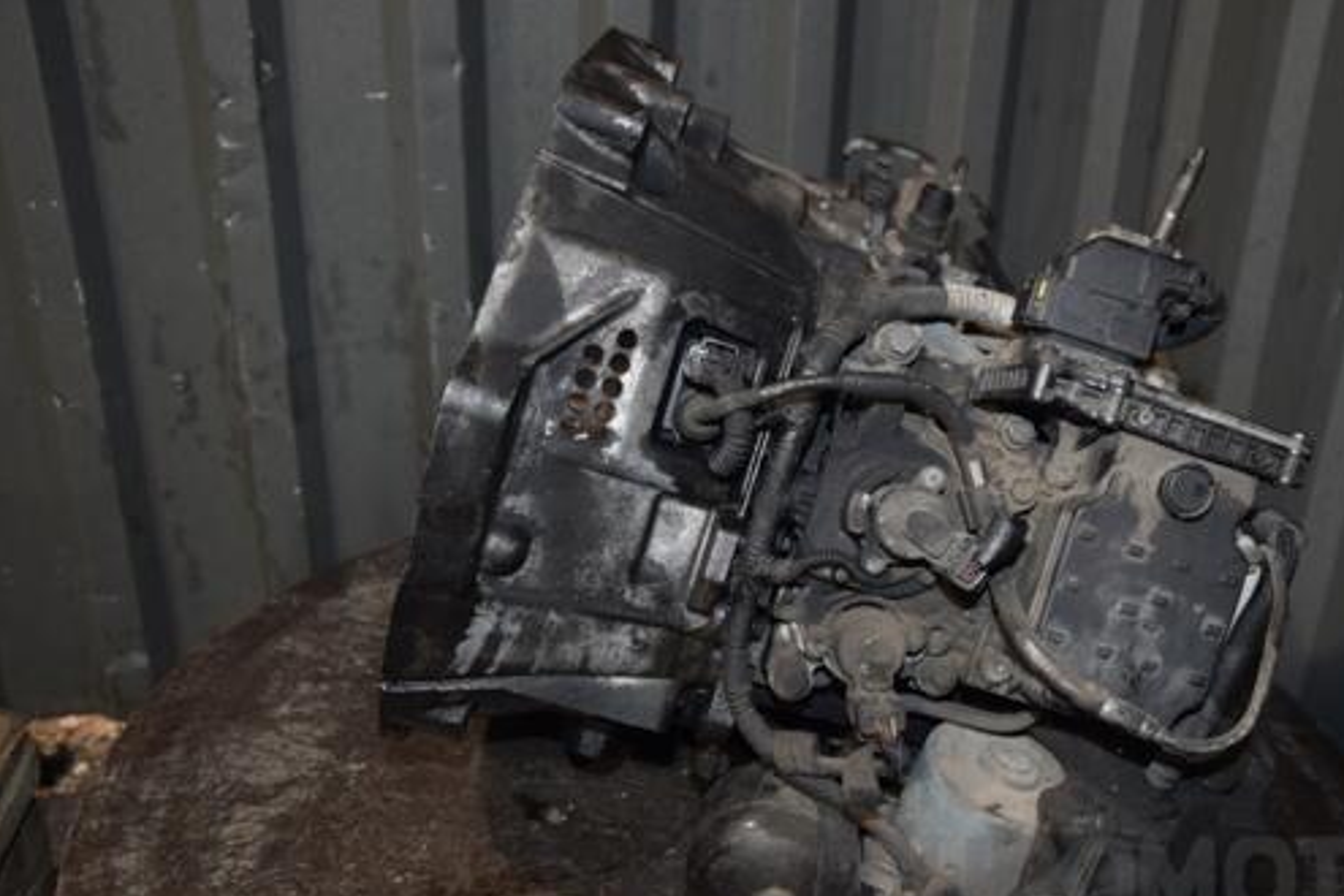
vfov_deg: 33.3
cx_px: 806
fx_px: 1493
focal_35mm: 40
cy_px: 516
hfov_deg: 48.2
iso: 800
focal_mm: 22
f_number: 5
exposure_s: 1/60
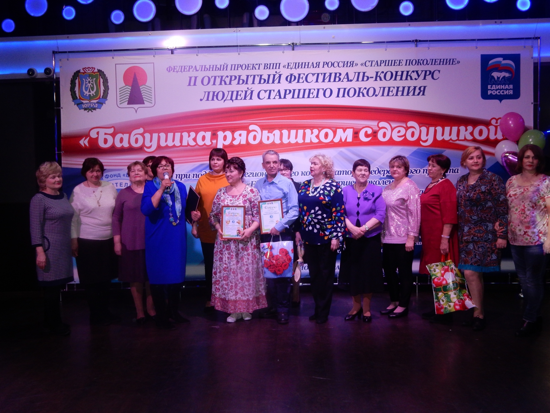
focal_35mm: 36
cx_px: 275
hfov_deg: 51.4
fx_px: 572
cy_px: 206
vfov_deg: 39.7
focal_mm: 6.4
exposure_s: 1/30
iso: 280
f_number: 4
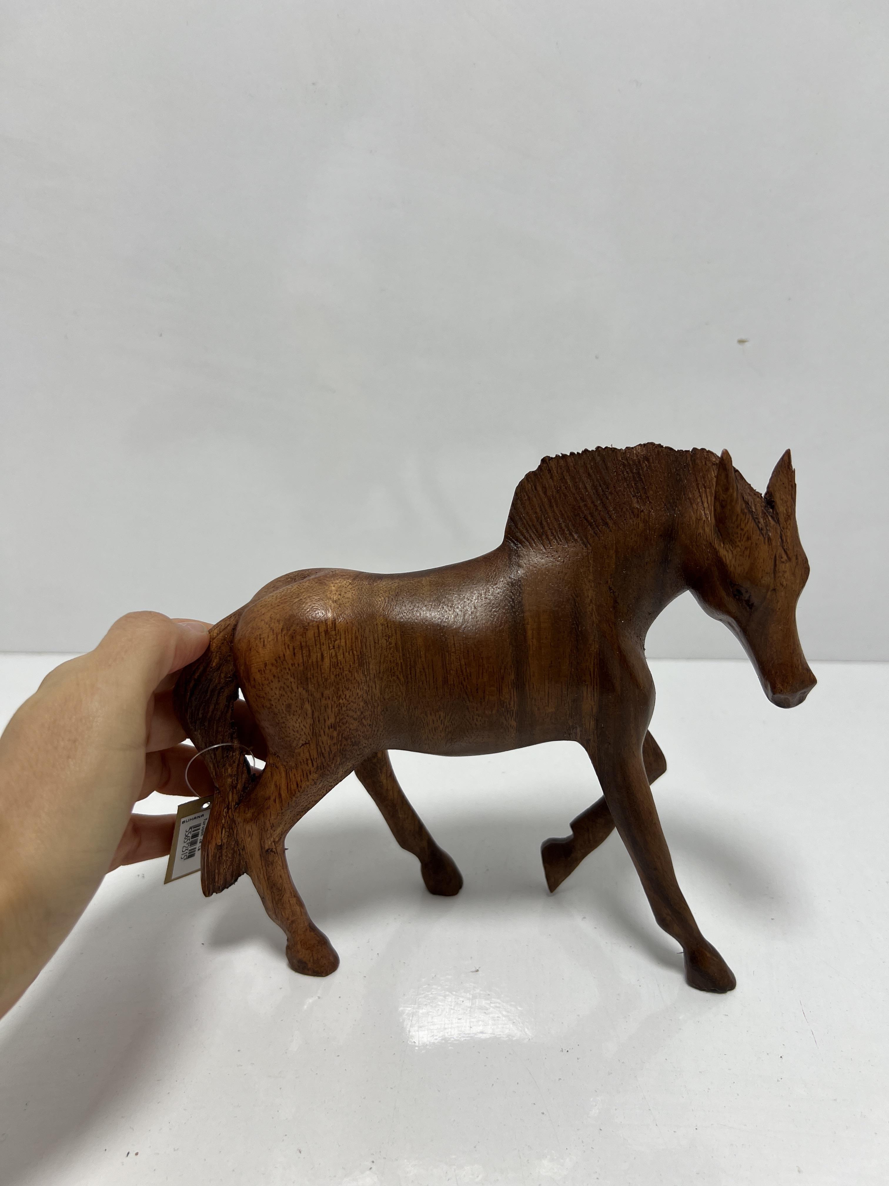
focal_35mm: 26
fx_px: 890
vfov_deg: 67.3
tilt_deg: -23.4
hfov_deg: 53.1
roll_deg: +0.3
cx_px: 444
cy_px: 593
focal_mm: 5.7
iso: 32
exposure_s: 1/149
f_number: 1.5
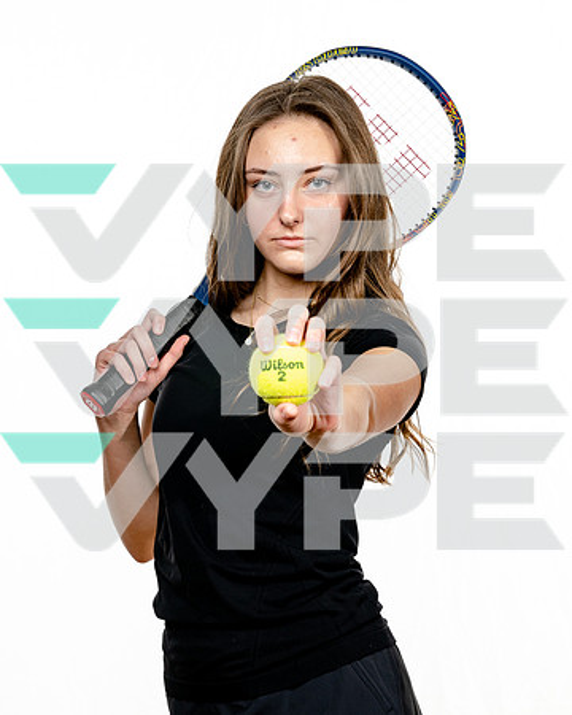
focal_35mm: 93
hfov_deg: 16.6
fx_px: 1961
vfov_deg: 20.7
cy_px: 362
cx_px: 241
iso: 160
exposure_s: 1/250
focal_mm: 65
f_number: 8
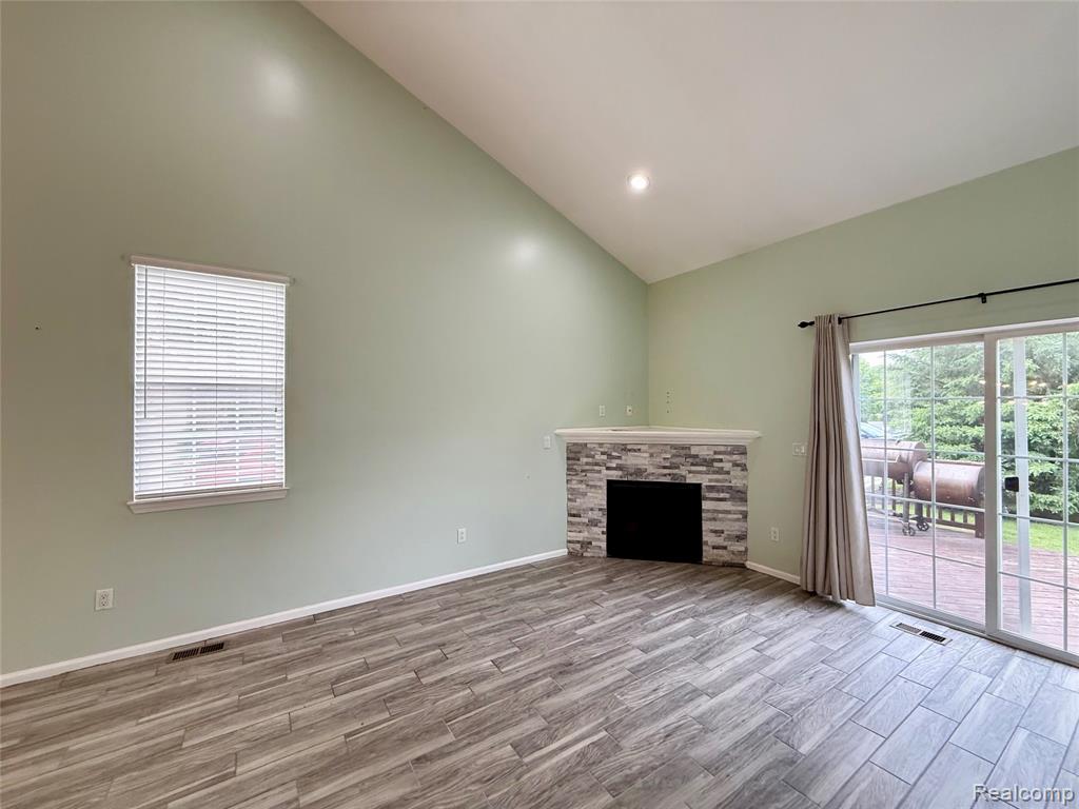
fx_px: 436
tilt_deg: +1.9
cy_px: 404
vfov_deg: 85.7
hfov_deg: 102.1
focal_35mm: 14
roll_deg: -0.1
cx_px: 540
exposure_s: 1/120
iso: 200
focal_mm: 2.22
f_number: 2.2
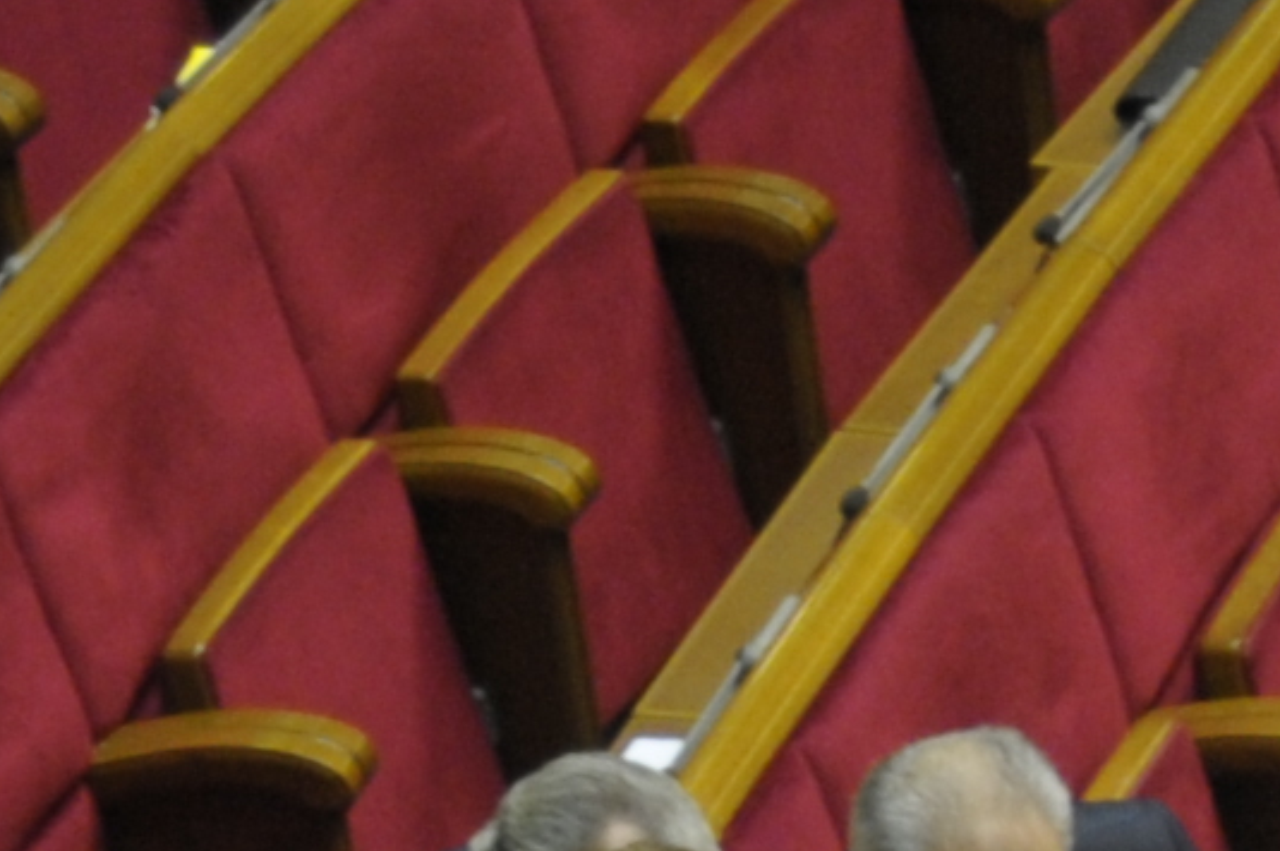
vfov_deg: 4.5
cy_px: 3301
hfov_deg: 7.2
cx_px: 2232
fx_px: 9911
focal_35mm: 279
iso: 1250
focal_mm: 35
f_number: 4
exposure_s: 1/125
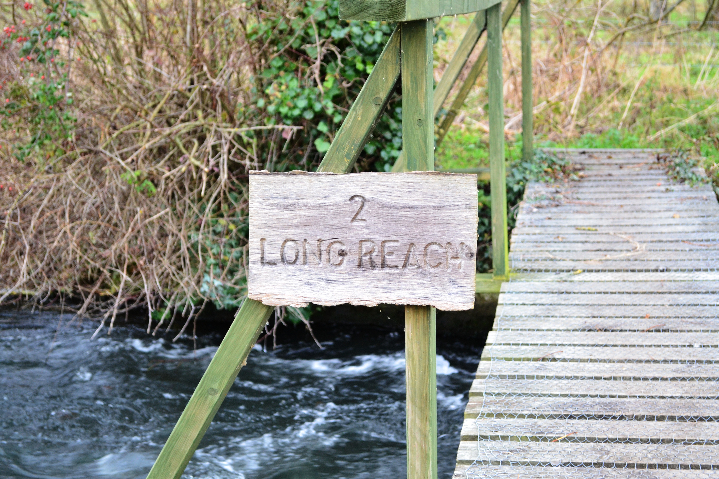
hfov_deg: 24.6
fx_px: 1648
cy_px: 240
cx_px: 360
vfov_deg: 16.6
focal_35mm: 82
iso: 800
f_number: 6.3
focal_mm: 55
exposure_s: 1/60
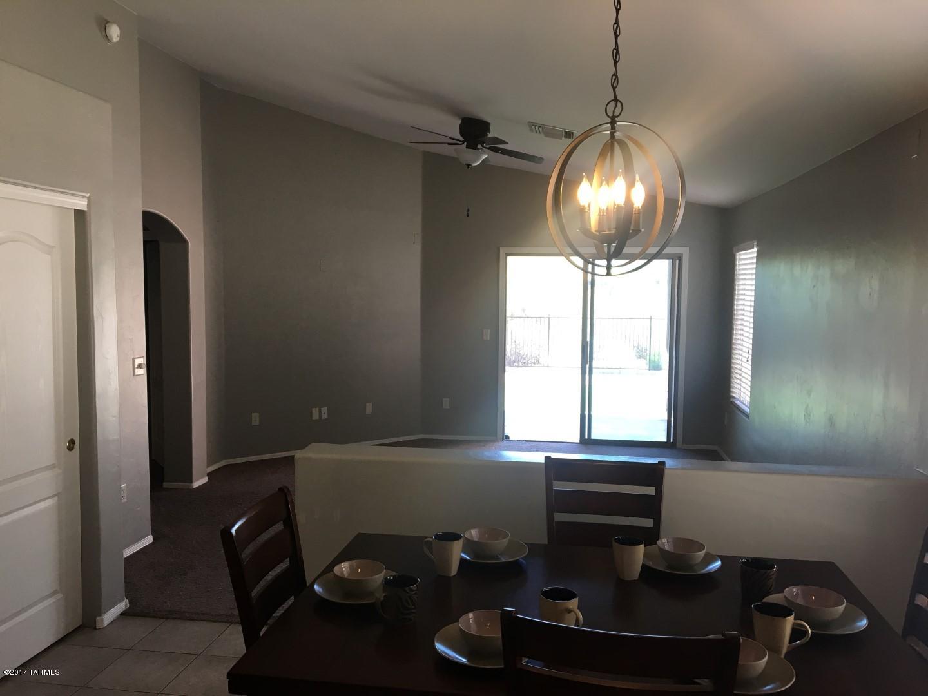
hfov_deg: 61.7
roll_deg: -0.3
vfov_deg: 48.2
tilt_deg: -4.8
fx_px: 777
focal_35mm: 29
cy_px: 348
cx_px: 464
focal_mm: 4.15
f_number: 2.2
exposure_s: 1/30
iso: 25
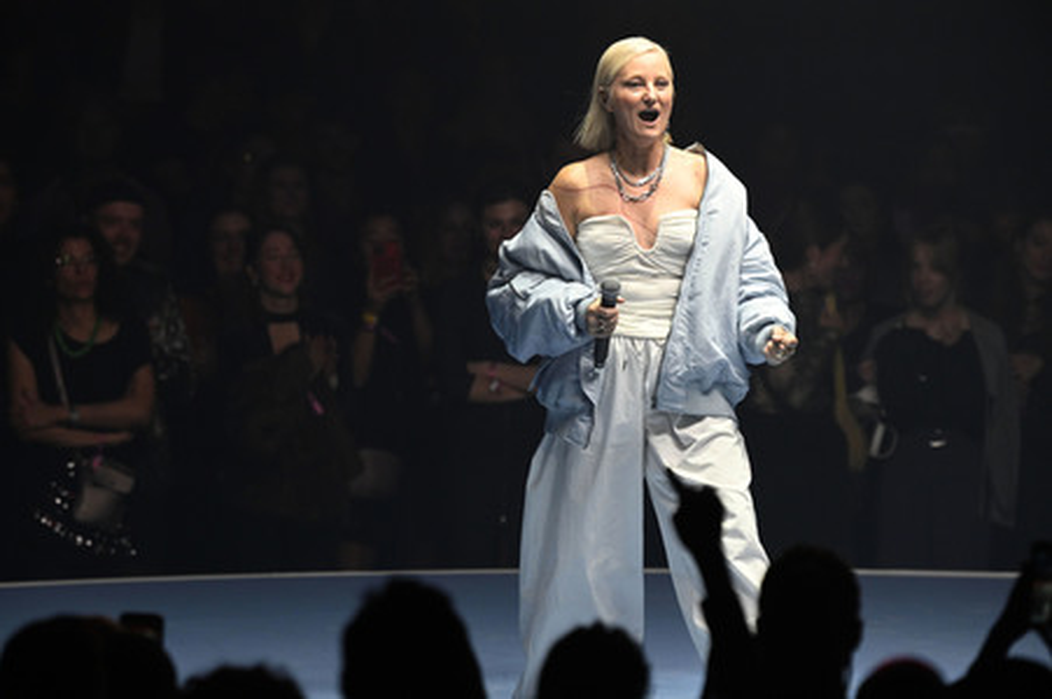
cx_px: 526
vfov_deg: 4.9
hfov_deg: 7.4
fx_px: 8176
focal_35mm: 280
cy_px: 350
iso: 4000
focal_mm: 280
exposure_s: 1/640
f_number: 5.6
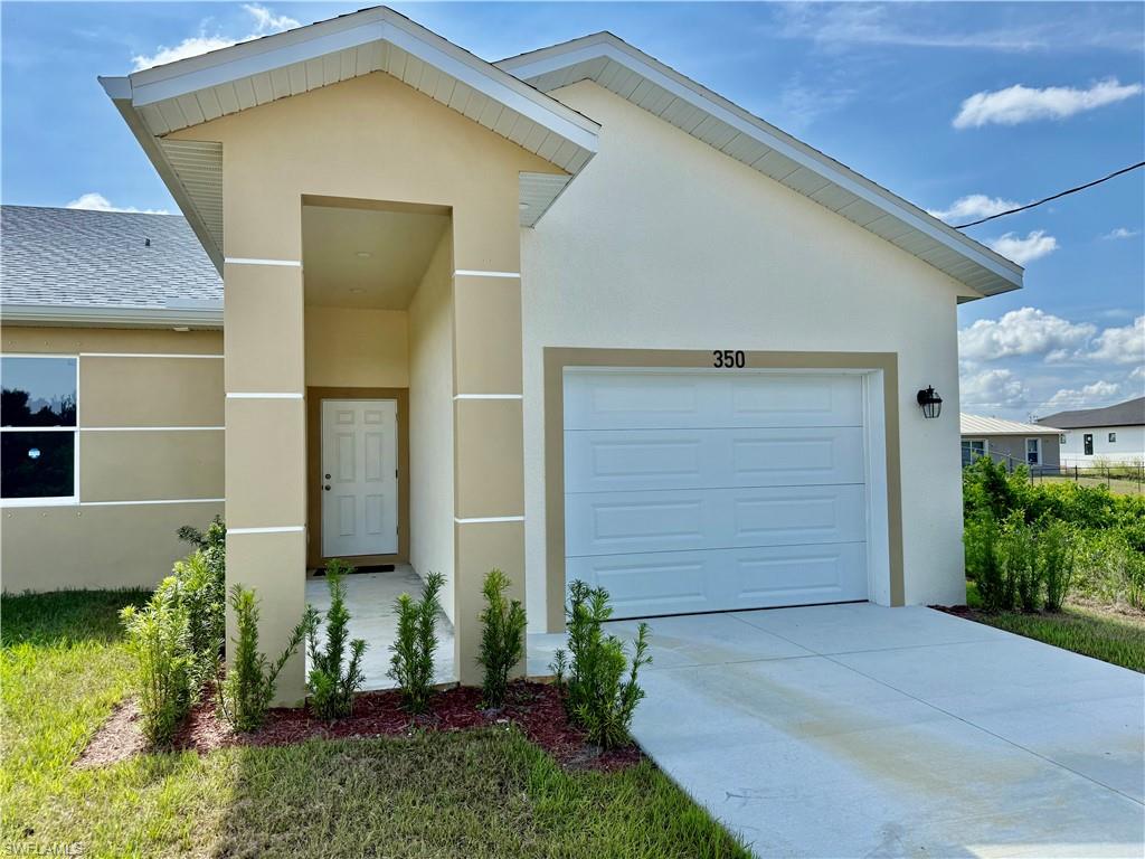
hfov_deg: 71.6
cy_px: 430
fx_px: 794
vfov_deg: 56.8
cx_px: 572
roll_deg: +2.1
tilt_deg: +2.4
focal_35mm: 24
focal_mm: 6.76
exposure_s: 1/4167
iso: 100
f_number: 1.78
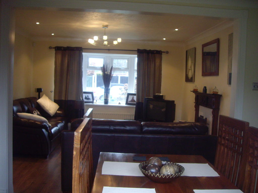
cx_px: 129
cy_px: 96
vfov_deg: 37.7
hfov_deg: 49.0
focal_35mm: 38
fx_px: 283
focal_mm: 6.2
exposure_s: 1/30
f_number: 2.7
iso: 200
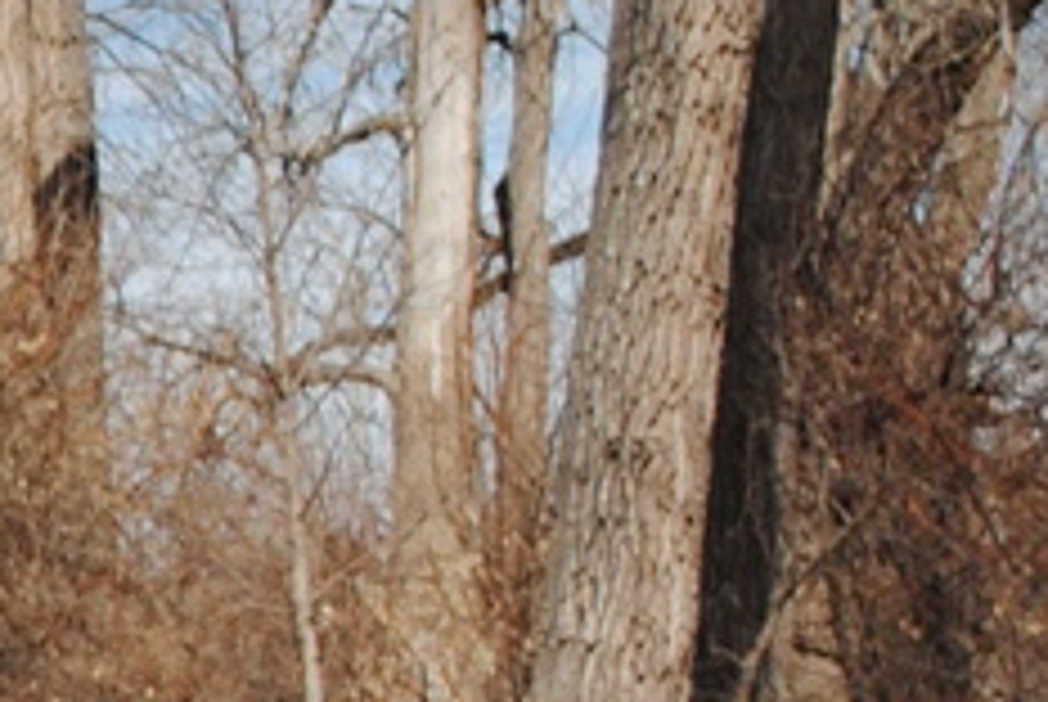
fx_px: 6208
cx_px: -884
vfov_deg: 6.4
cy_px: 1071
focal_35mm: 213
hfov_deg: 9.2
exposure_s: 1/2500
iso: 200
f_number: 4.5
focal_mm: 30
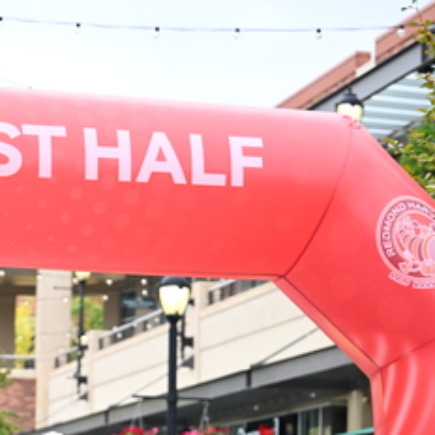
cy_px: 488
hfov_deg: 12.2
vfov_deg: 12.0
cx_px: 110
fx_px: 2033
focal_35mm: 143
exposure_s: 1/1250
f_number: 2.8
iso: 640
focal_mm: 71
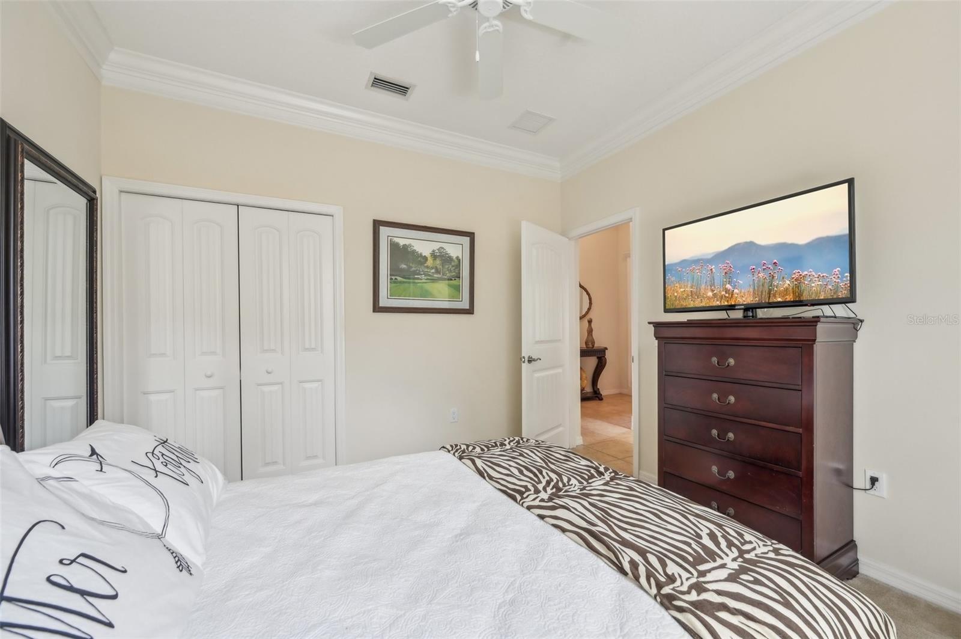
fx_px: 373
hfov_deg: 104.3
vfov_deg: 81.1
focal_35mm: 14
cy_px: 320
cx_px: 480
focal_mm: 14
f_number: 8
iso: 400
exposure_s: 1/25
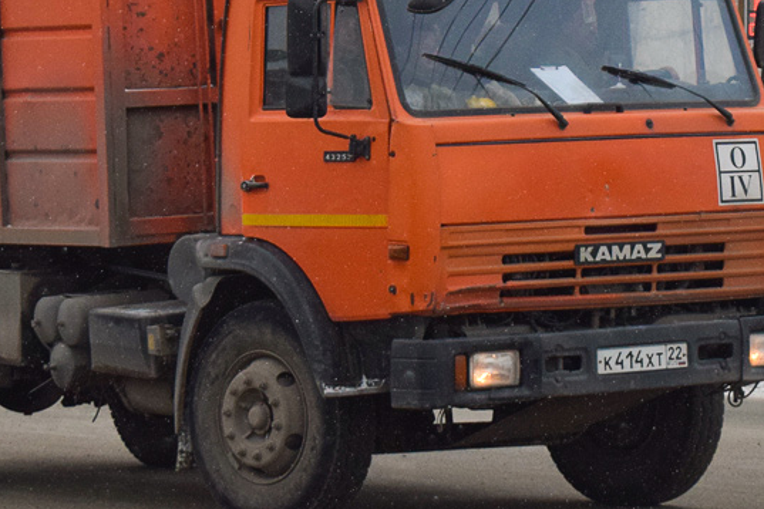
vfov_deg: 8.5
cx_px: 347
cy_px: 63
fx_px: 3417
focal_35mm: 161
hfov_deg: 12.8
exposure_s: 1/800
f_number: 5.6
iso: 800
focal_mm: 48
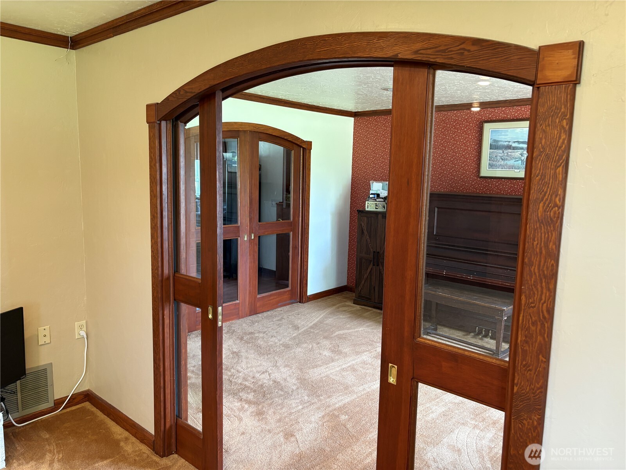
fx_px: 470
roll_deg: -1.5
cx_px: 313
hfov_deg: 67.3
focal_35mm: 26
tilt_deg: -7.5
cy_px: 235
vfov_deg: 53.1
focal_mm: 5.96
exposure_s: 1/60
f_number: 1.6
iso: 160
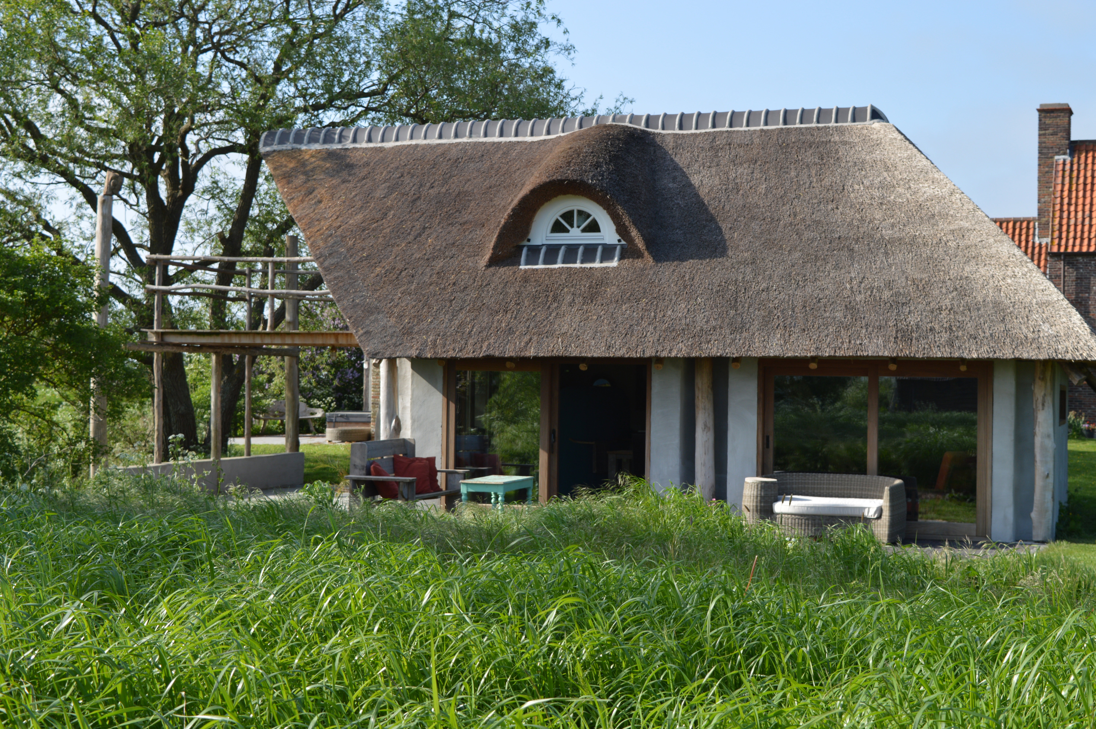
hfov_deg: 35.1
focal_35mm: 57
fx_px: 1734
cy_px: 364
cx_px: 548
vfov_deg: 23.7
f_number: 7.1
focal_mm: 38
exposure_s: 1/200
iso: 100
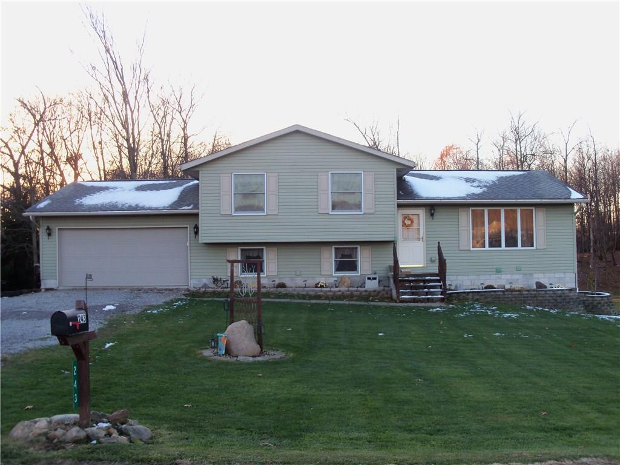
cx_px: 310
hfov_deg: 52.6
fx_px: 627
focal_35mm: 35
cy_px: 232
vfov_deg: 40.7
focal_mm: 6.3
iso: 64
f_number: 3
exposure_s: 1/60
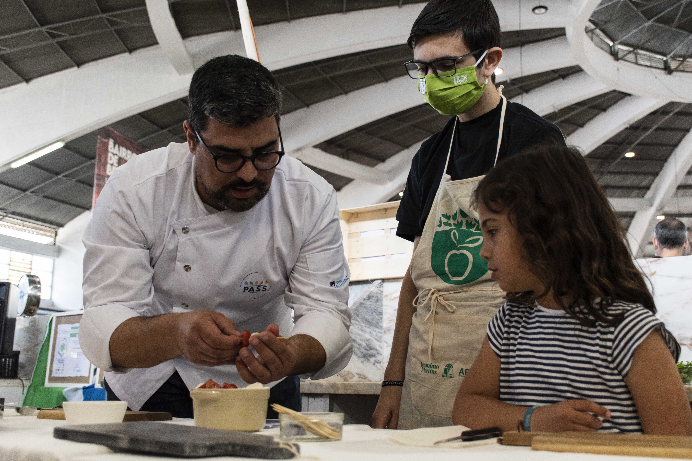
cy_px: 230
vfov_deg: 33.0
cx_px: 346
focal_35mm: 40
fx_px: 778
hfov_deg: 47.9
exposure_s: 1/160
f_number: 4
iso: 800
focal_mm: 27
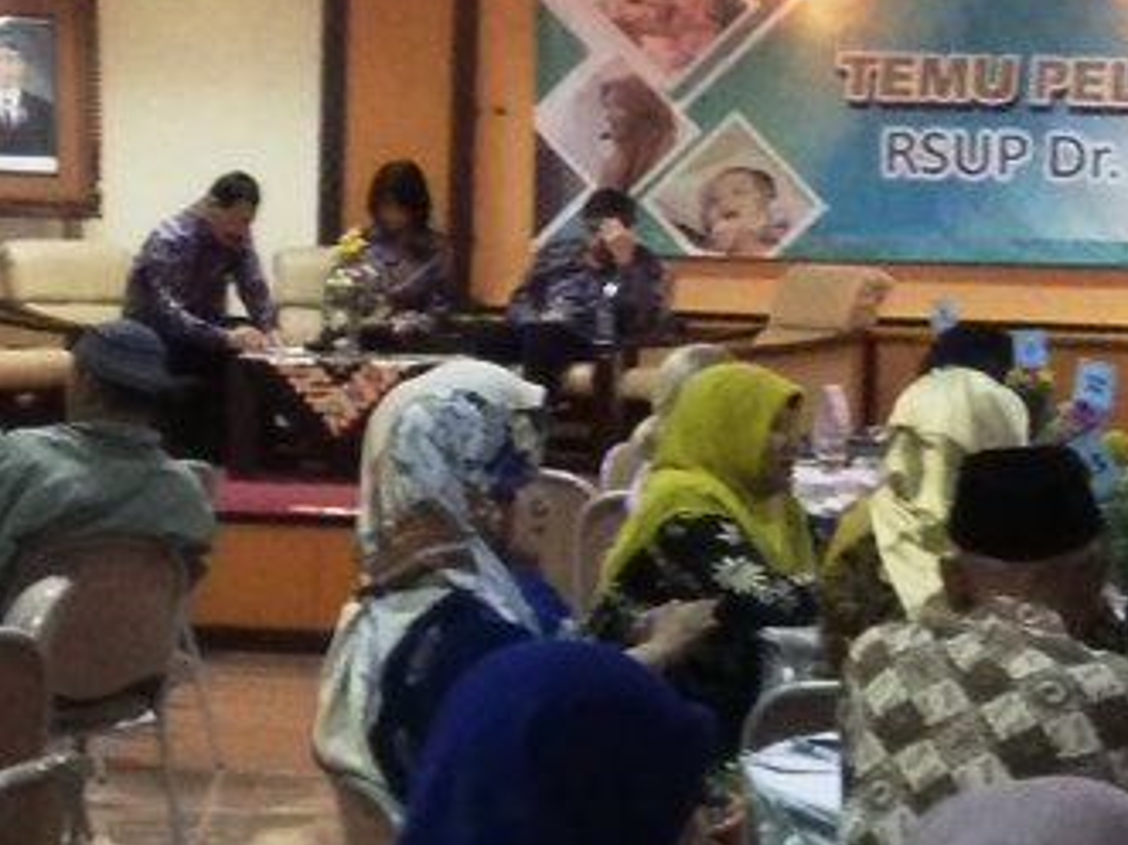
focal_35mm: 65
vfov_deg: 21.8
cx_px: 593
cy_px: 10
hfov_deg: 29.8
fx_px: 2117
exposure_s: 1/20
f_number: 2
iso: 500
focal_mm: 3.57
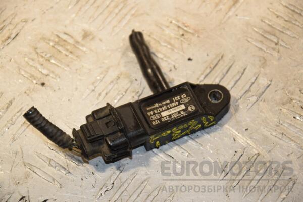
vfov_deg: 8.7
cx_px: 152
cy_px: 101
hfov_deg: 13.0
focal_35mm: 158
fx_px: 1326
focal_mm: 105
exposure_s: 1/200
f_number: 7.1
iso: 800
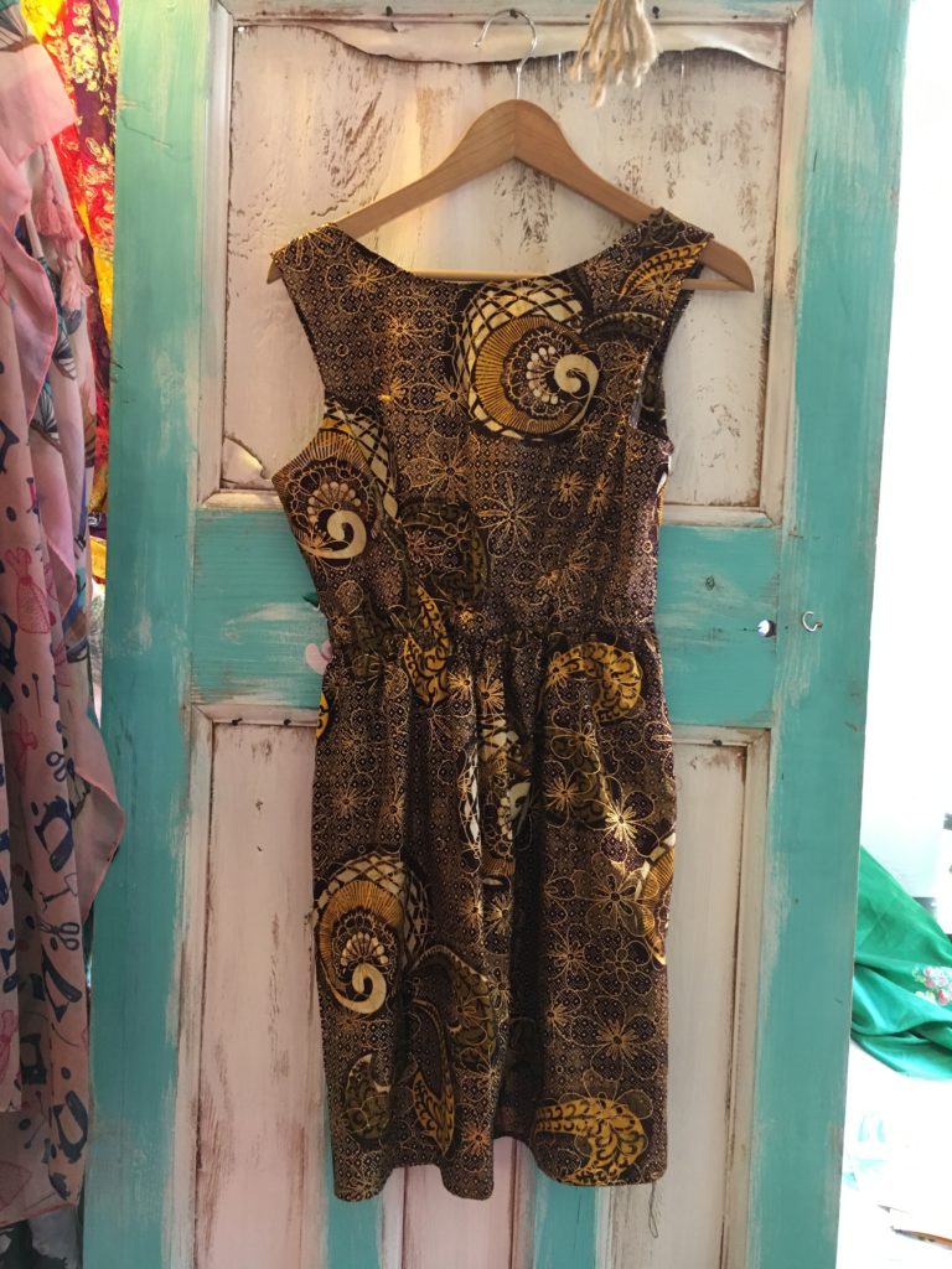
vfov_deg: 61.7
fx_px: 1063
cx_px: 476
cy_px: 634
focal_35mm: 29
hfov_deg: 48.2
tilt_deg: -15.3
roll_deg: -0.7
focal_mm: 4.15
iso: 200
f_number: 2.2
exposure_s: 1/33
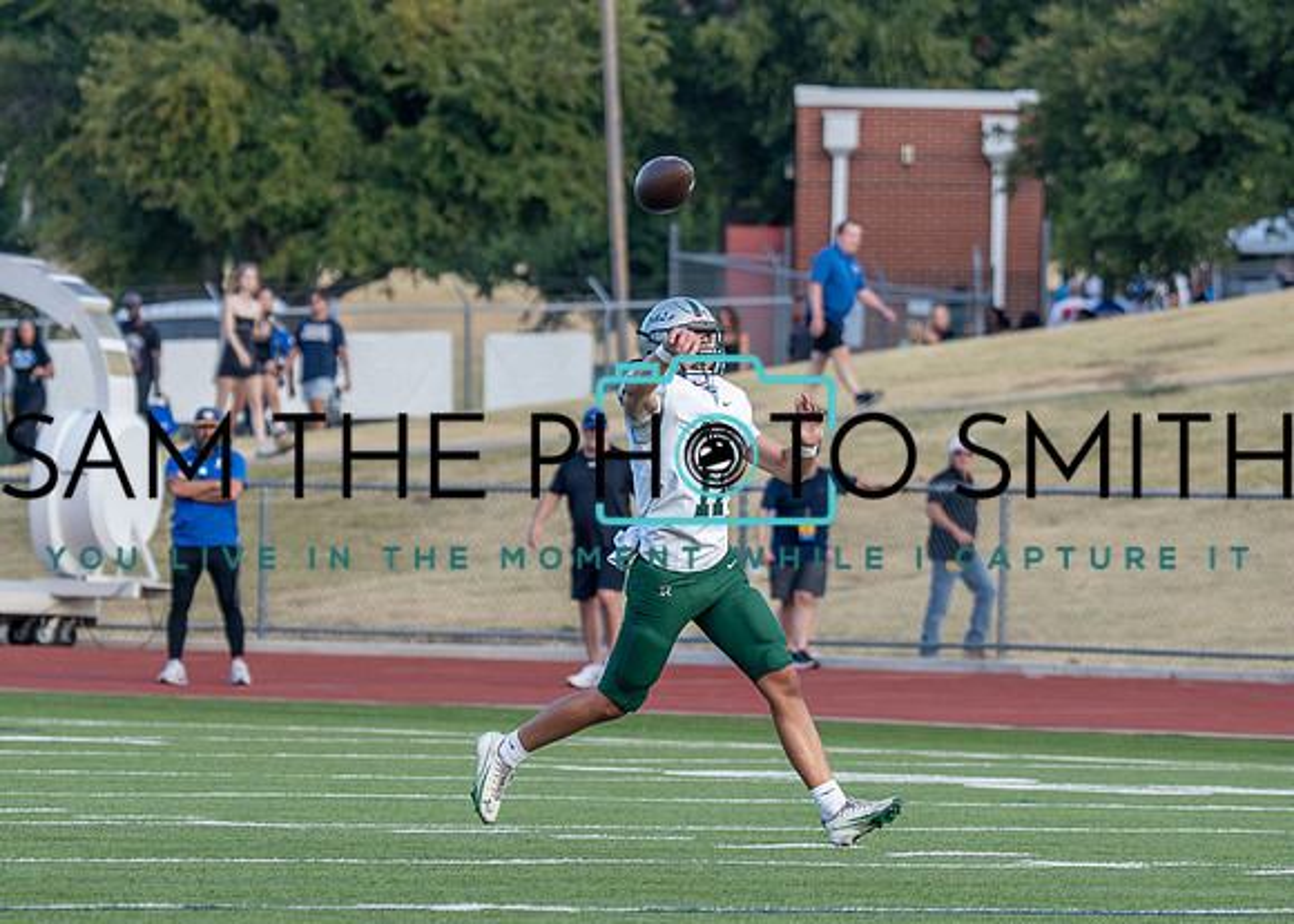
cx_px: 507
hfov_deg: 5.0
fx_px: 14879
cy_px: 424
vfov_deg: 3.6
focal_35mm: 405
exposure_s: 1/1600
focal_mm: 135
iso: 320
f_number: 2.8
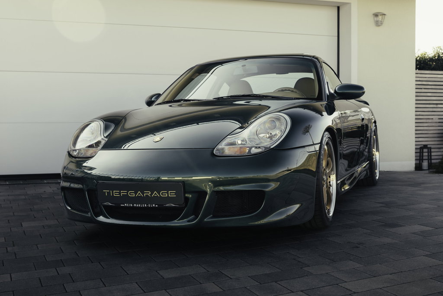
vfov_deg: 28.1
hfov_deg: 41.1
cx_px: 222
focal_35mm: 48
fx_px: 591
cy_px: 148
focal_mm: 32.5
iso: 100
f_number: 4
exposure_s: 1/80
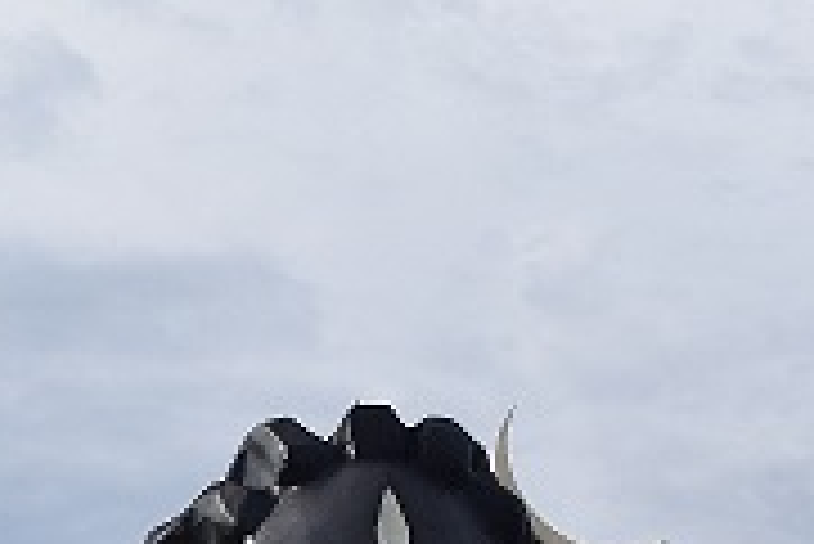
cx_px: 508
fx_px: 3238
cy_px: 827
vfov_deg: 9.3
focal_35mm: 143
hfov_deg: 14.3
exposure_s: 1/500
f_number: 11
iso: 360
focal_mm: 23
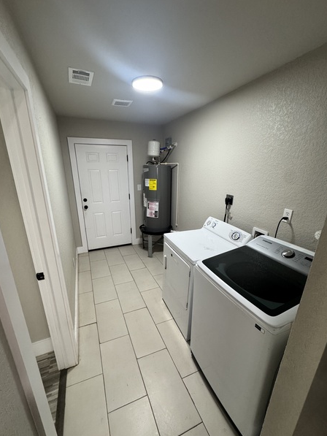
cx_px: 161
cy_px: 226
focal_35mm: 15
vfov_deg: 98.1
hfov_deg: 81.8
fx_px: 189
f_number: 2.2
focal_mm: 2.22
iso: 250
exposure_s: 1/120
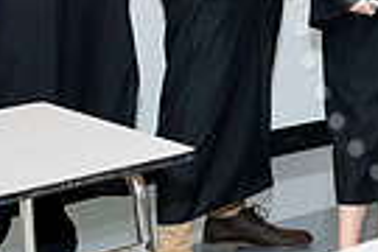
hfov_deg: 13.7
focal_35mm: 141
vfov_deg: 9.6
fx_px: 1480
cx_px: 564
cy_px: -74
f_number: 5.6
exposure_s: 1/80
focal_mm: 30
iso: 800
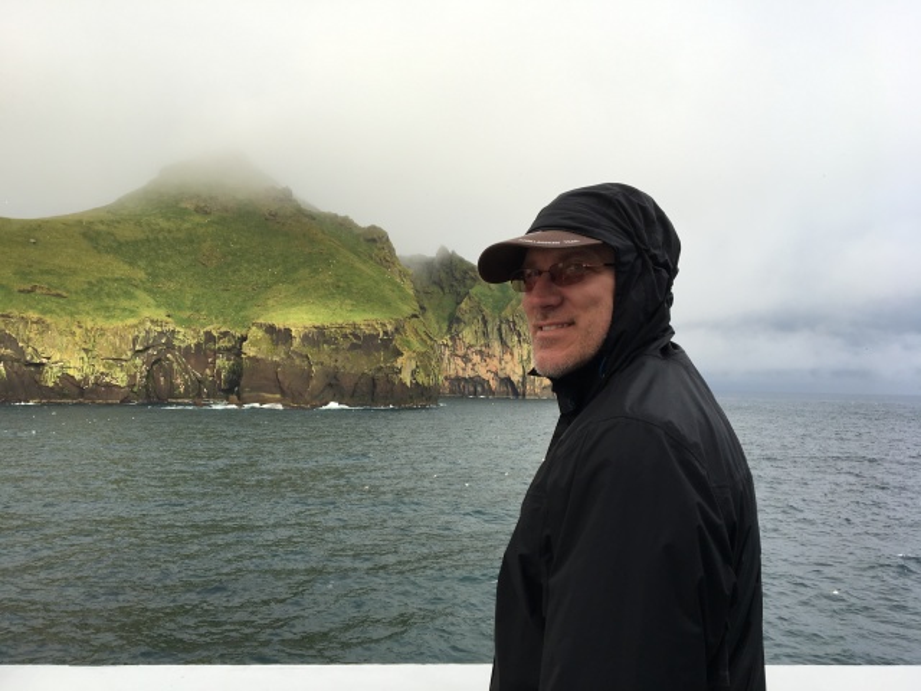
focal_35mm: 29
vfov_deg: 48.2
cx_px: 460
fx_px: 772
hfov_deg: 61.7
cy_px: 346
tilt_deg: +2.2
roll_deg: -1.6
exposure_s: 1/450
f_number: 2.2
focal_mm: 4.15
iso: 25
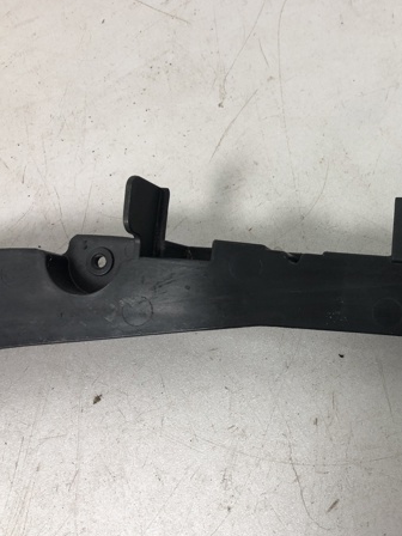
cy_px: 260
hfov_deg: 34.4
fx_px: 619
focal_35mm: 40
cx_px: 343
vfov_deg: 46.8
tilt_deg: -69.3
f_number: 1.8
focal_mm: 4
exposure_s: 1/17
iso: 32
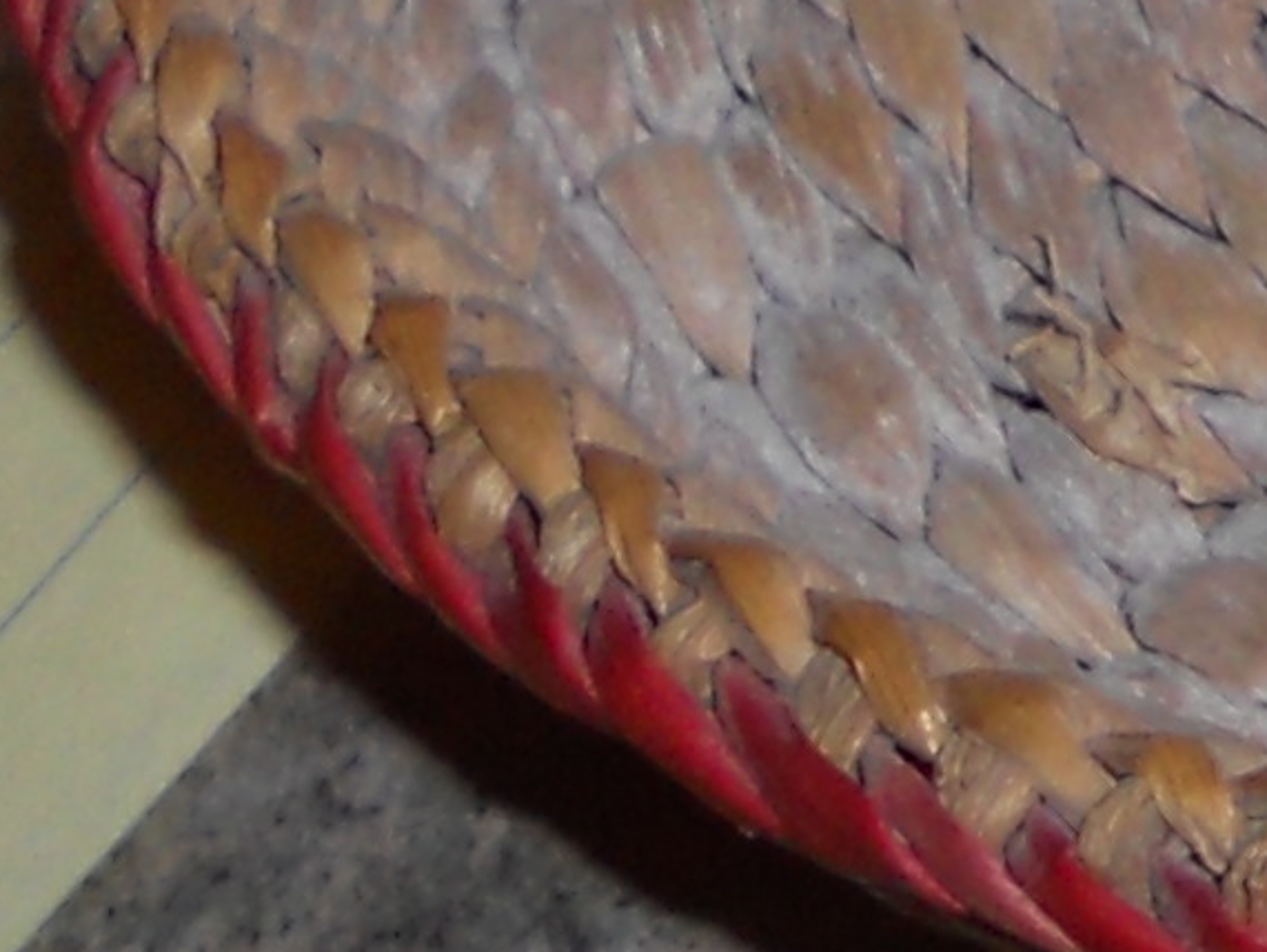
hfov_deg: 8.0
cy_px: -1740
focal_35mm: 224
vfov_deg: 6.2
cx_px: 3339
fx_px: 8204
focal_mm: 5.8
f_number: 8.8
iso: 80
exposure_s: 1/25
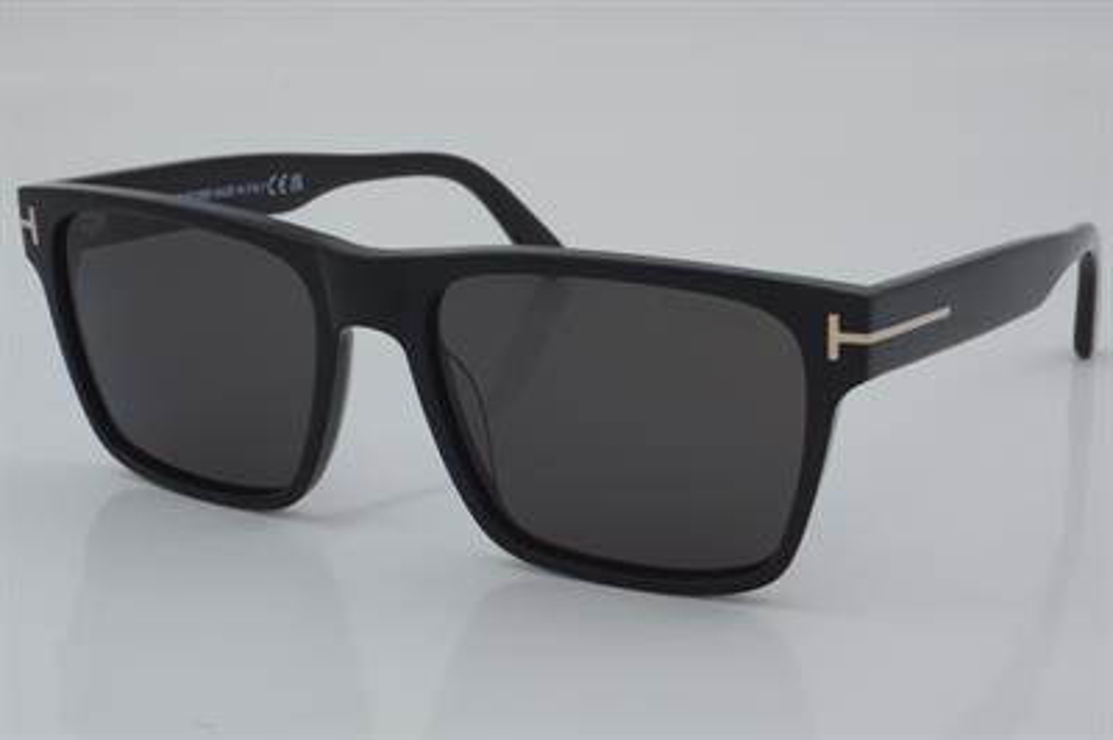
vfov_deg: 18.2
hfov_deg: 27.0
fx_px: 2317
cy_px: 370
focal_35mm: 75
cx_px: 556
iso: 100
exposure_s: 1/4
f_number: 32
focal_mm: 50
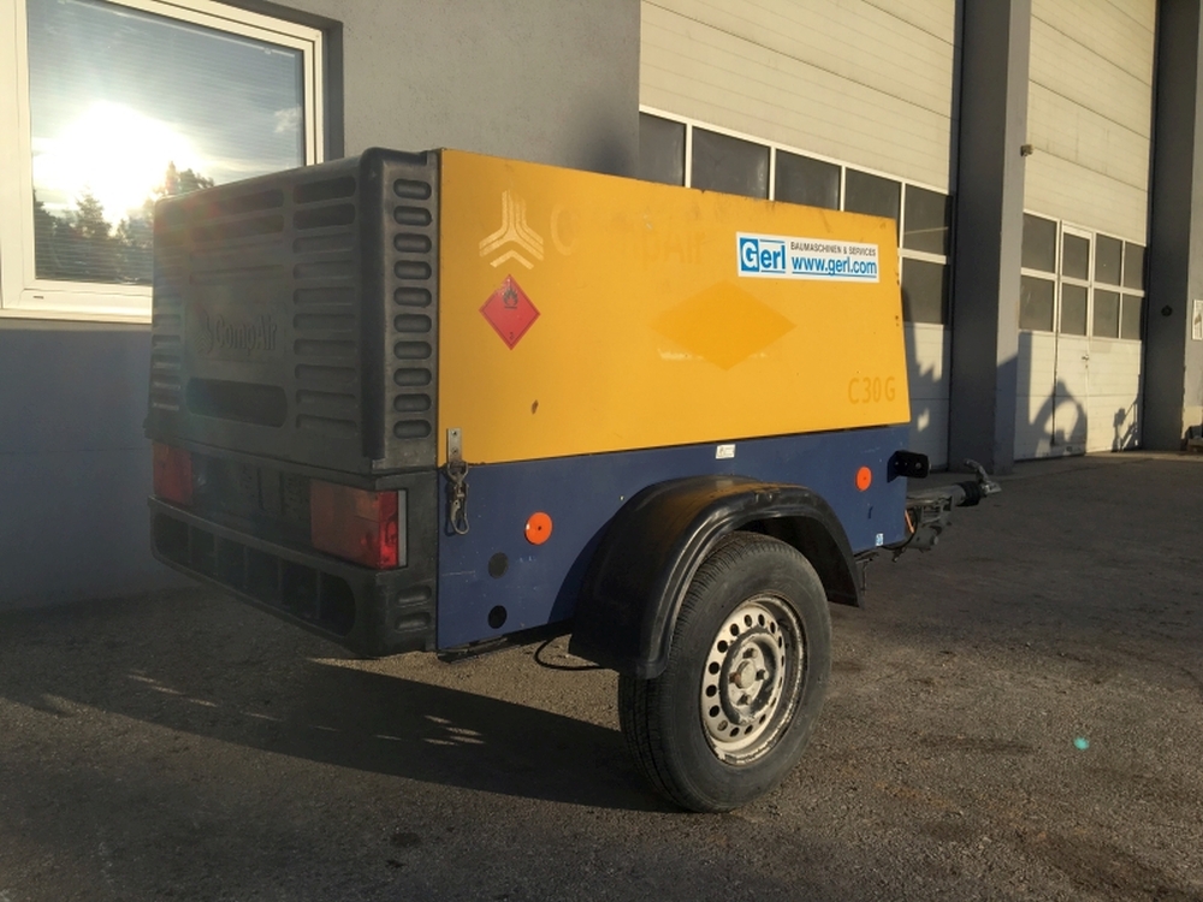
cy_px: 451
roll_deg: -0.7
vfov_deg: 48.2
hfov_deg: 61.7
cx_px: 602
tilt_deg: -3.8
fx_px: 1008
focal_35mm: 29
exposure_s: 1/1570
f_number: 2.2
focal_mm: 4.15
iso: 25
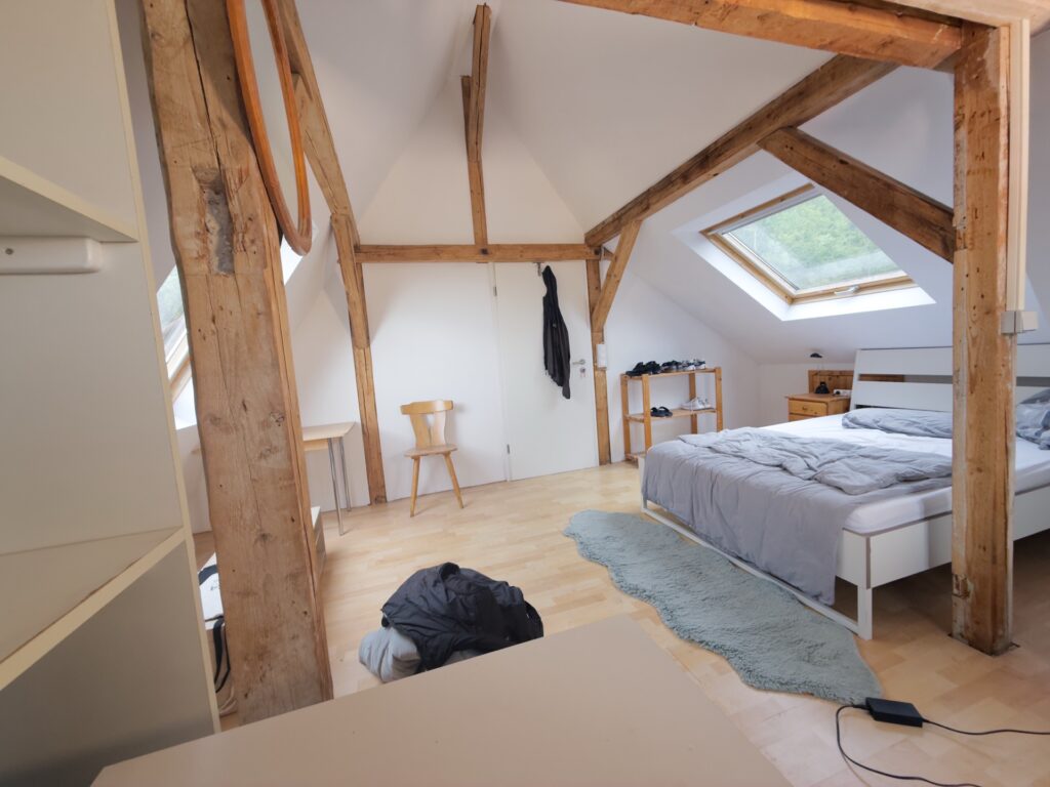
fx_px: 425
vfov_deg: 85.7
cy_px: 394
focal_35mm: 14
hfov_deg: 102.1
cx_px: 525
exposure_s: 1/121
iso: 50
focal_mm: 2.2
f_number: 2.2
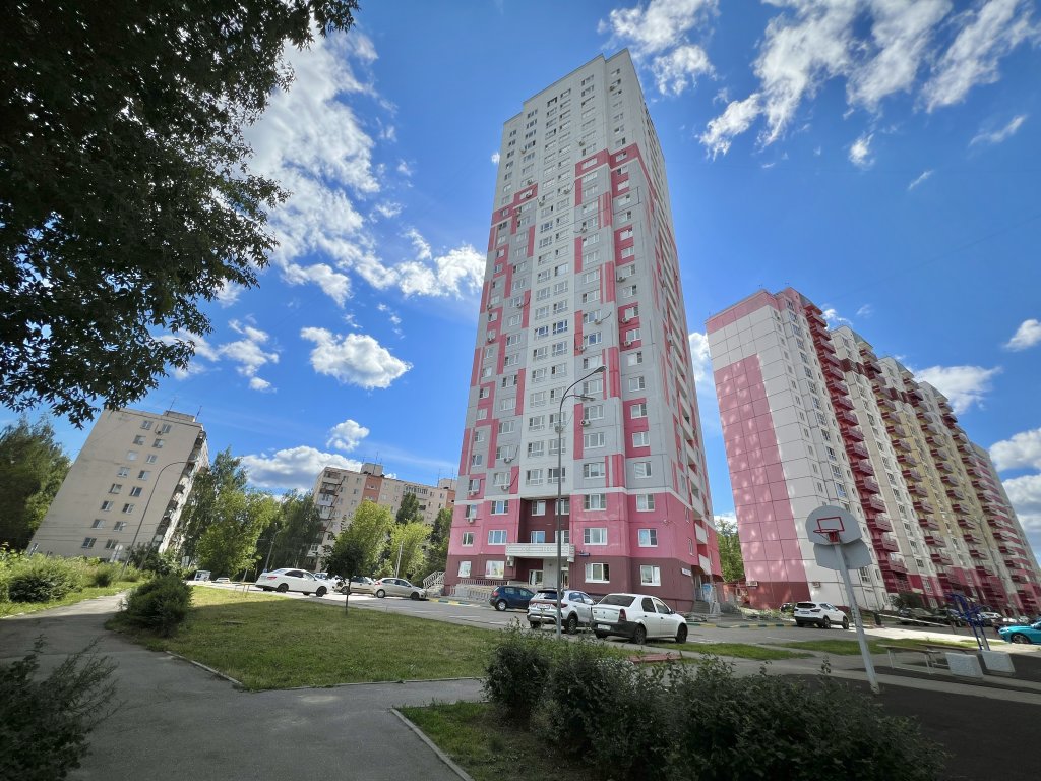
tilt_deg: +25.5
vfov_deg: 89.9
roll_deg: -4.7
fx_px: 391
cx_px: 520
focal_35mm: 13
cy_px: 390
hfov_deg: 106.2
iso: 32
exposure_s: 1/2370
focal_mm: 1.57
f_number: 1.8
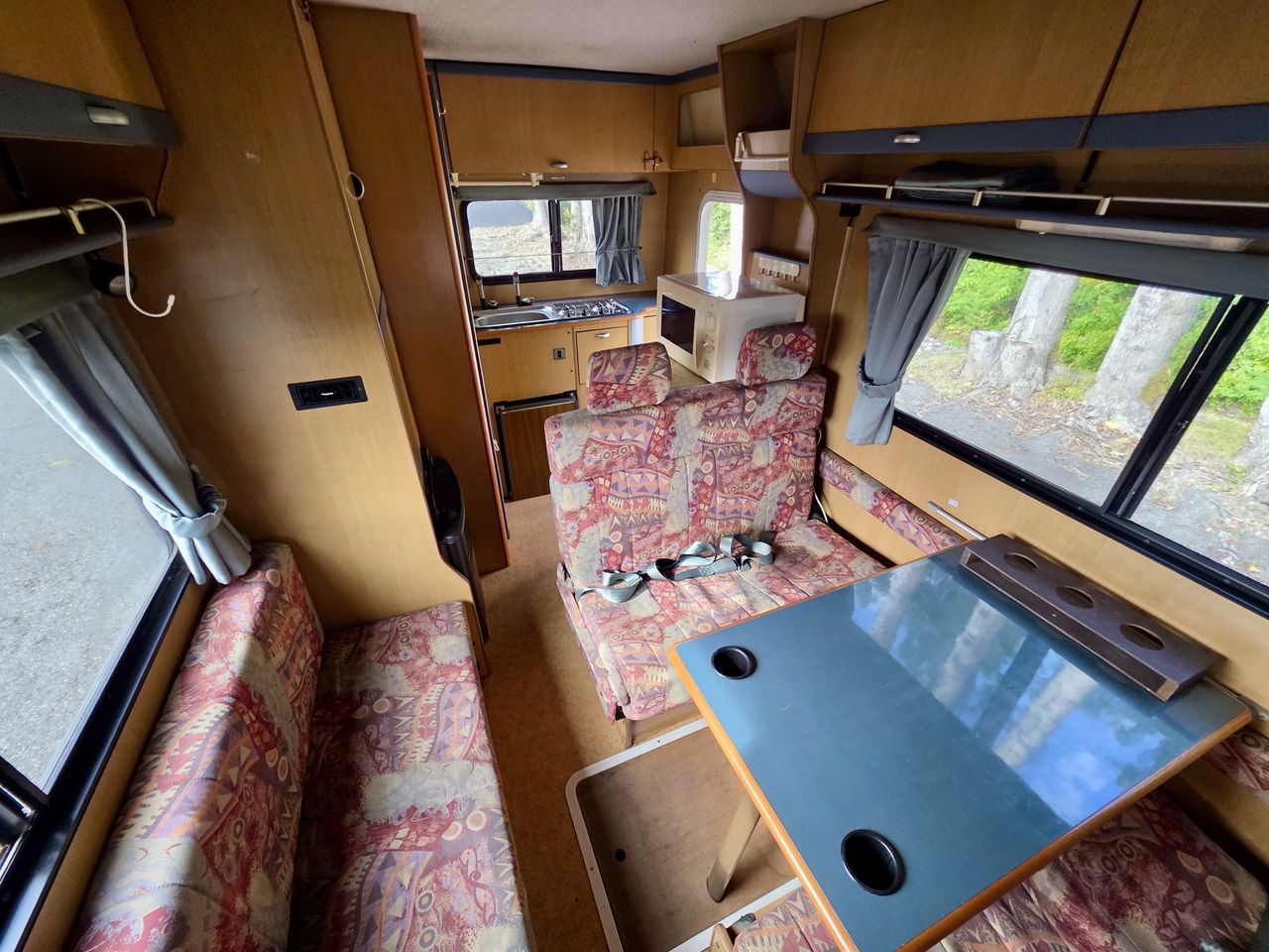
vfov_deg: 89.9
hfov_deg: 106.2
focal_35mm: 13
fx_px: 477
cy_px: 476
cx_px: 634
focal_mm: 2.2
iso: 250
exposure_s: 1/120
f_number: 1.9
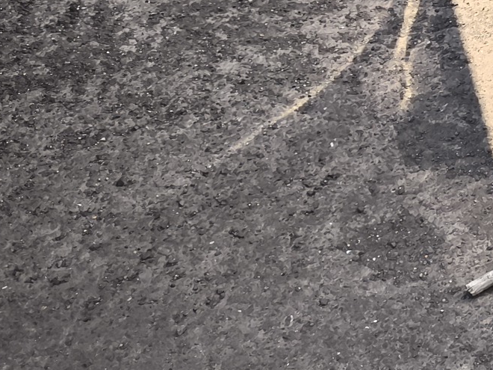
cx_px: 934
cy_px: -280
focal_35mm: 97
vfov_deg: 13.7
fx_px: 1381
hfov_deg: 16.4
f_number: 1.7
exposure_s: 1/467
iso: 50
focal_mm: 4.71
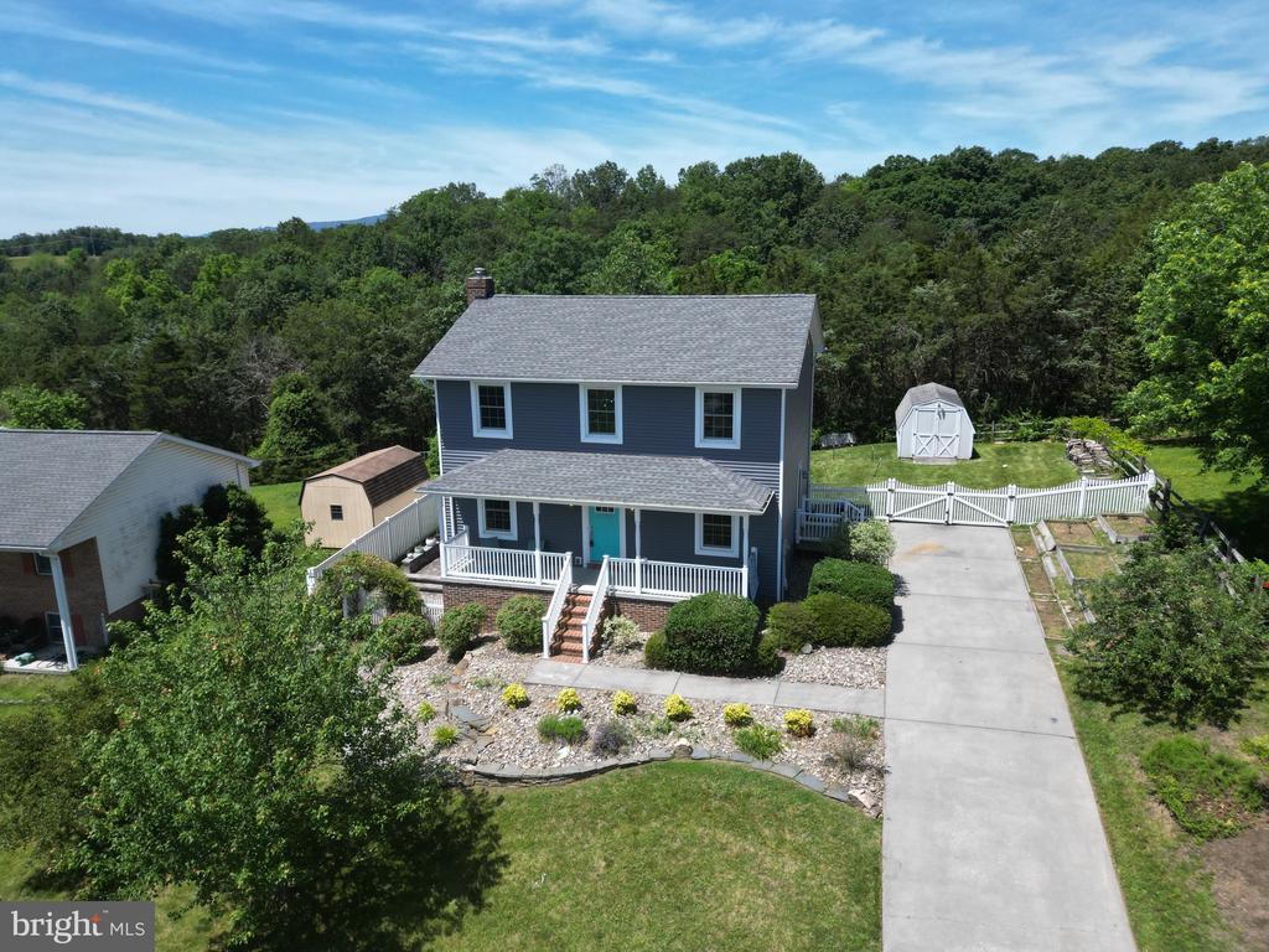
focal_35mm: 24
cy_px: 476
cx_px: 634
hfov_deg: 71.6
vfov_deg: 56.8
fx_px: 880
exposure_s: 1/2500
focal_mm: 6.72
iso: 100
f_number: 1.7
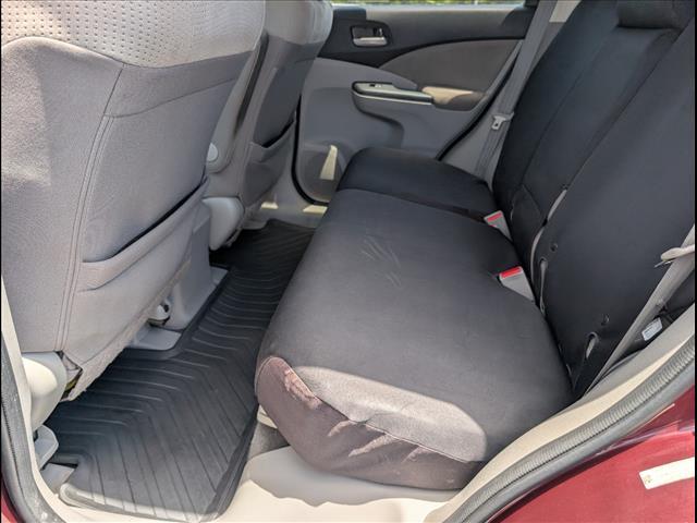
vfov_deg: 56.8
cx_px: 348
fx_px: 483
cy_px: 262
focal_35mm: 24
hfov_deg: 71.6
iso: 22
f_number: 1.68
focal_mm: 6.9
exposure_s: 1/278
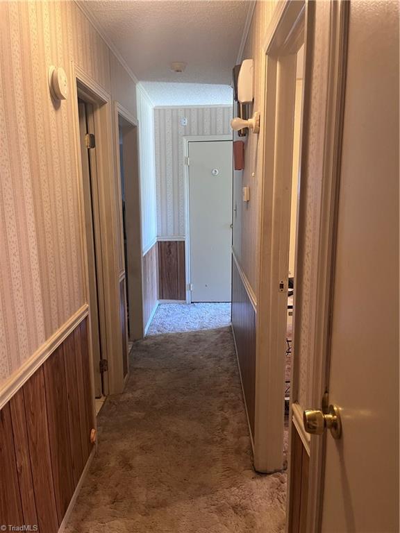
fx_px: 401
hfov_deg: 53.1
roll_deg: -0.1
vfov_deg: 67.3
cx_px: 200
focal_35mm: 26
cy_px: 266
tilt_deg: -8.5
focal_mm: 5.1
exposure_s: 1/60
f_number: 1.6
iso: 400
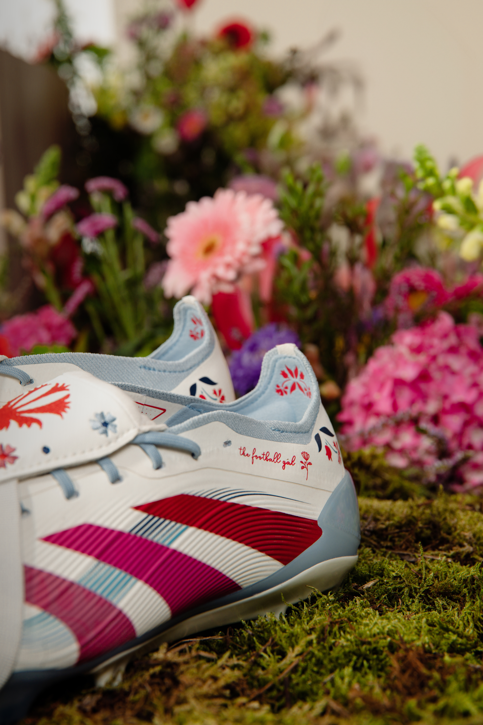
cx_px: 242
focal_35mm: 70
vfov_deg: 28.8
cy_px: 362
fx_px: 1409
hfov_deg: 19.5
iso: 200
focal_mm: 70
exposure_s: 1/160
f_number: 8
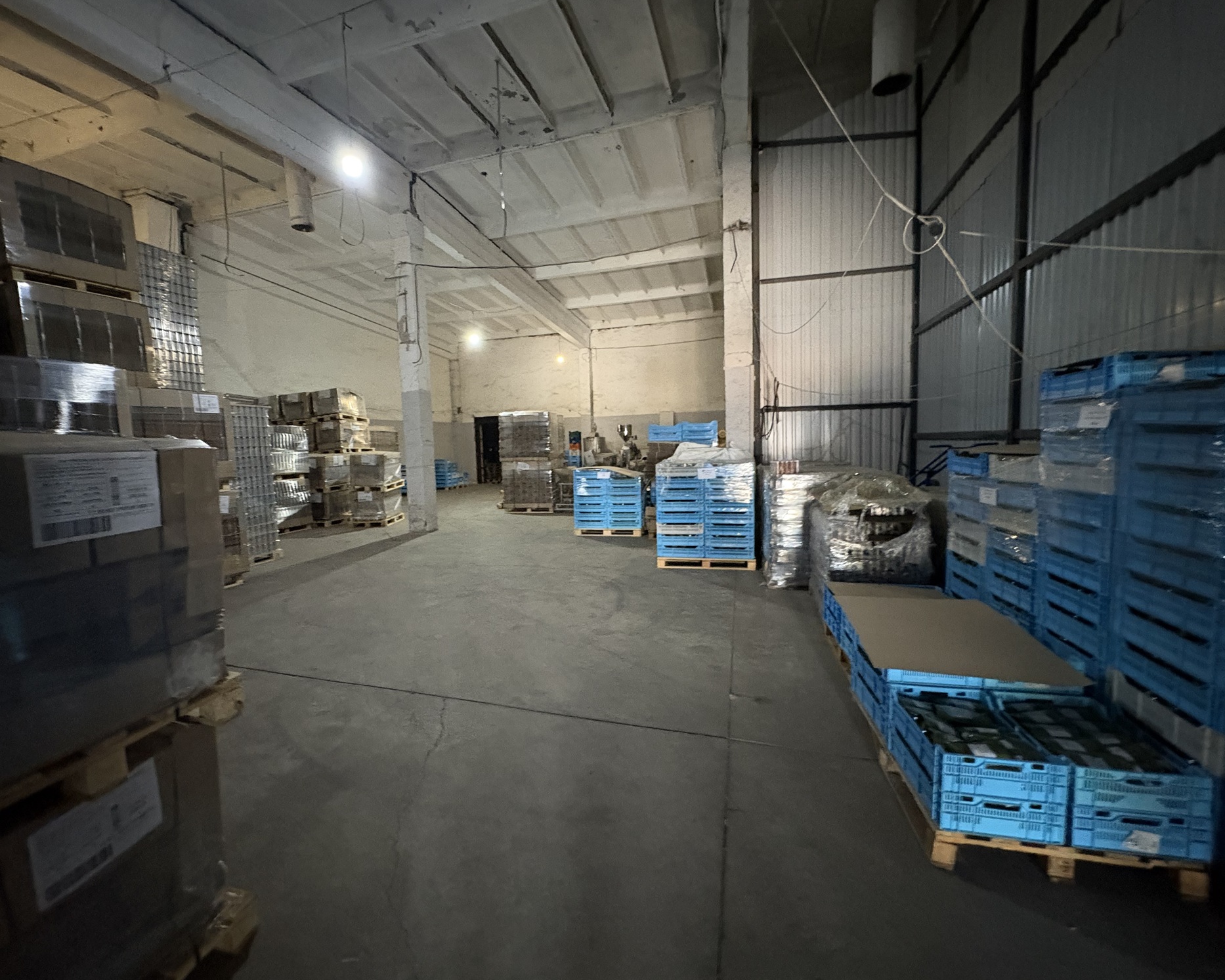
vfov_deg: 84.0
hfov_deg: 96.6
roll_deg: +3.8
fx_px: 544
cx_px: 567
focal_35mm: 15
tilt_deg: -2.7
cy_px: 487
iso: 800
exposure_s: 1/25
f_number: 2.2
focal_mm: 2.22
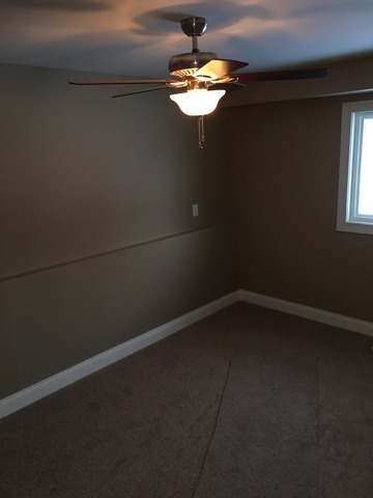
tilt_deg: -13.0
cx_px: 186
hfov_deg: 48.2
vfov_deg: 61.7
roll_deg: +2.4
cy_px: 249
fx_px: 417
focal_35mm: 29
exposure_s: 1/20
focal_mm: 4.15
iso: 64
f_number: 2.2
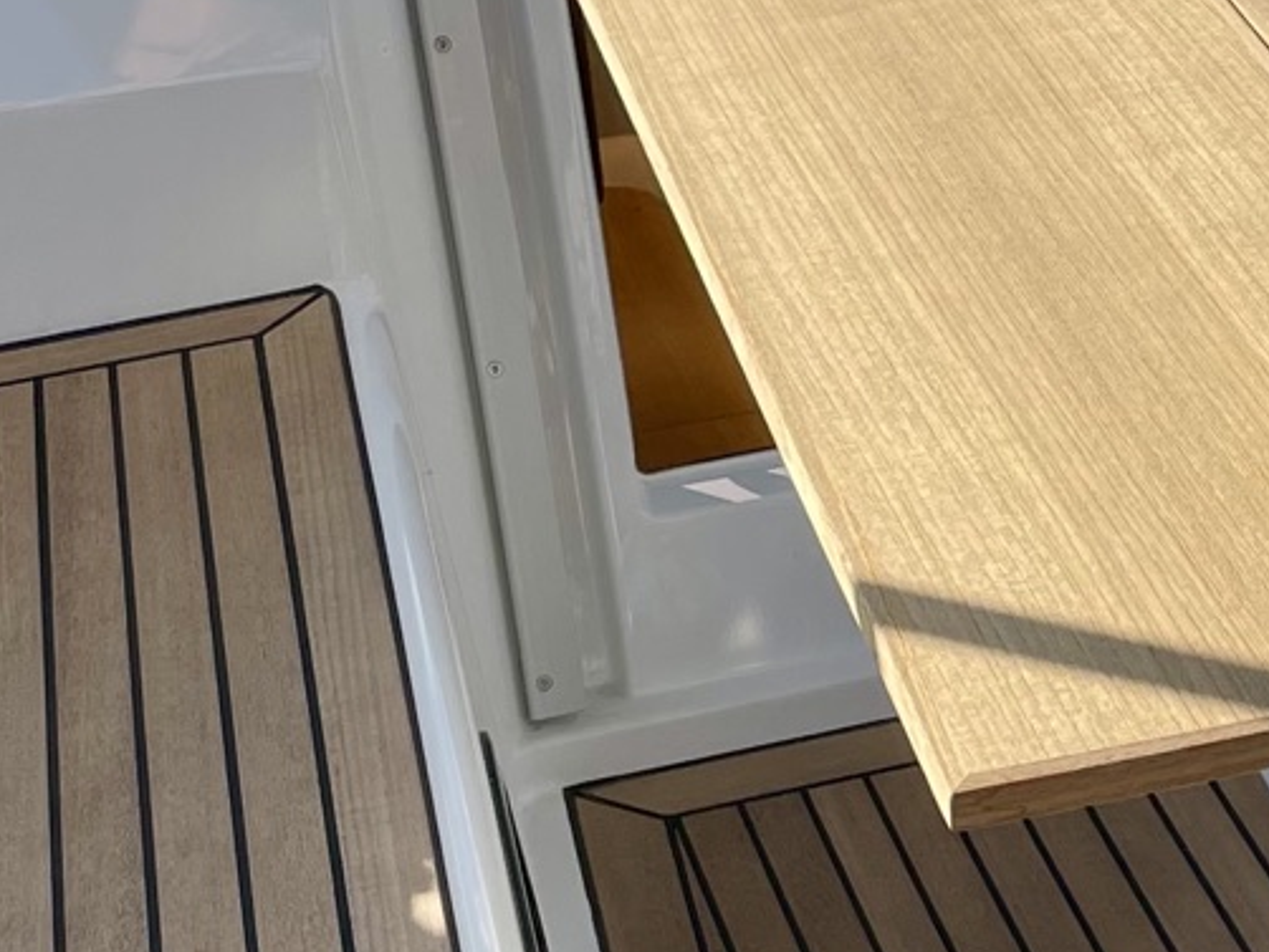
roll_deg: +1.5
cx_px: 1332
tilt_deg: -25.7
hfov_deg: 18.0
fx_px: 3888
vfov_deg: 14.0
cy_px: 376
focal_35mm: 106
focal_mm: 4.2
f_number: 1.6
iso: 32
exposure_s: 1/2681
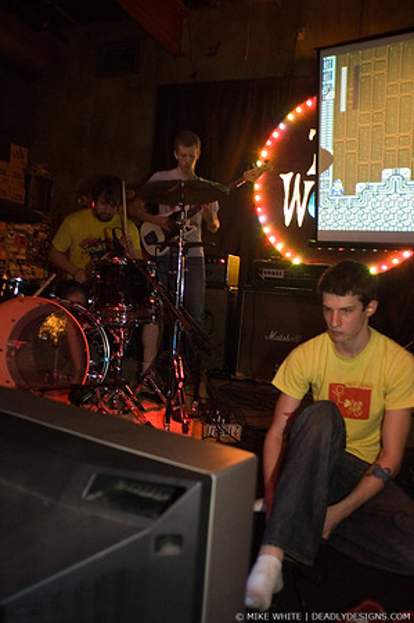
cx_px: 207
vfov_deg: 62.0
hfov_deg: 43.5
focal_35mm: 30
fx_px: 519
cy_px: 312
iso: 800
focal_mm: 20
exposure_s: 1/10
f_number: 2.8
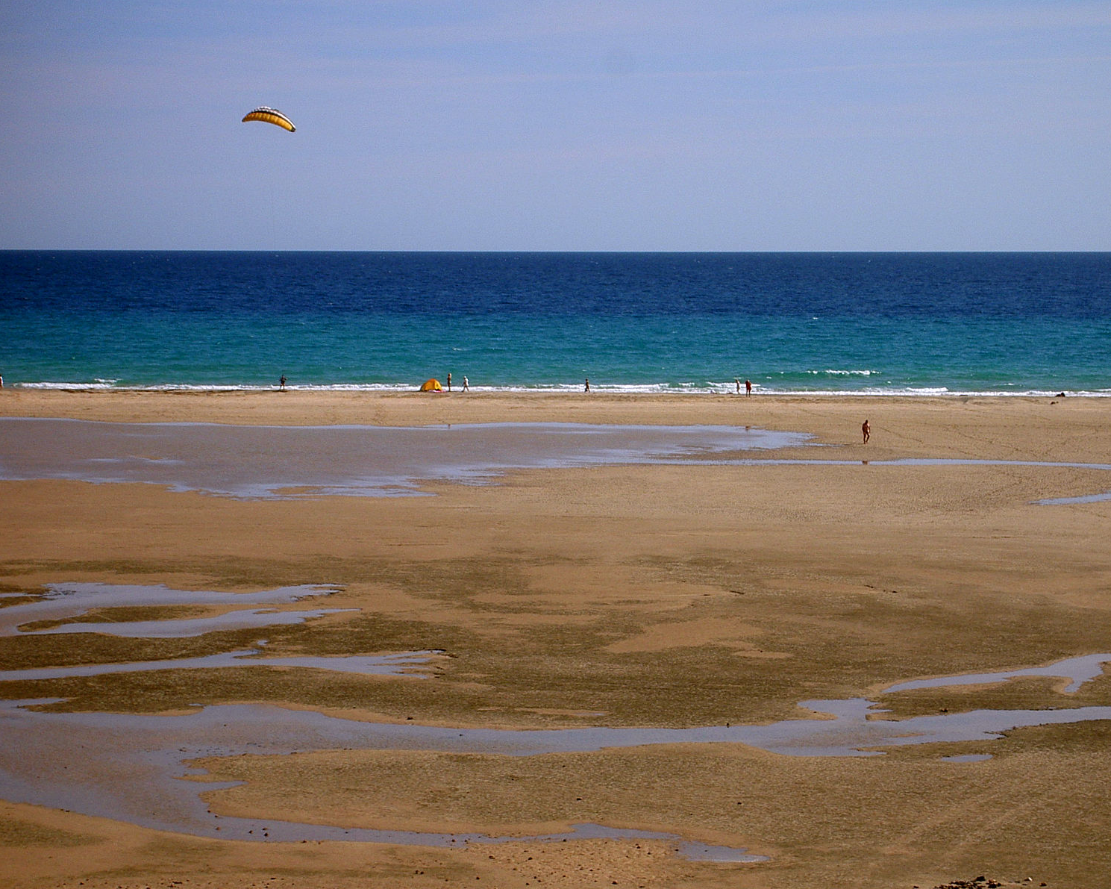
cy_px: 447
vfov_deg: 14.4
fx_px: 3518
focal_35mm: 107
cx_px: 583
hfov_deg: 17.9
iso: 50
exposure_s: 1/250
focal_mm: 16.8
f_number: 8.3
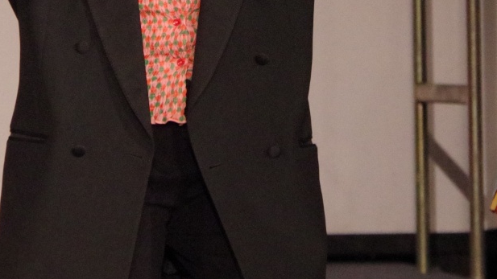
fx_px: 6708
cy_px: -62
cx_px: 260
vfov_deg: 2.4
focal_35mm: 509
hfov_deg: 4.2
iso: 6400
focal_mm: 100
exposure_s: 1/500
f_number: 5.6
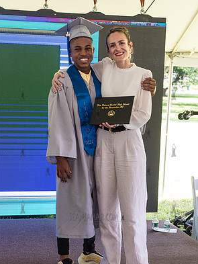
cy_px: 151
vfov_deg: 24.4
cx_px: 89
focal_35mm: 80
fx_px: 610
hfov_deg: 18.4
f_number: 4
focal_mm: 48
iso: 2500
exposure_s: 1/800
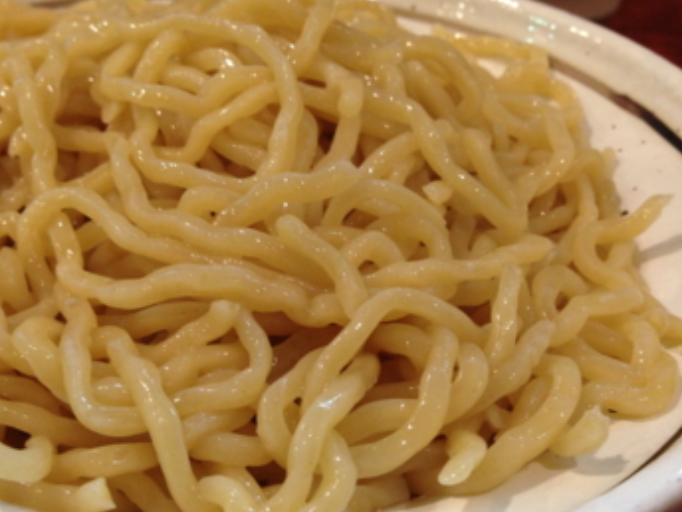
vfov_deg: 30.2
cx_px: 321
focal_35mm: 48
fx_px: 946
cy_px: 285
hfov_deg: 39.6
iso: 100
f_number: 2.4
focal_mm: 4.13
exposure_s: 1/20
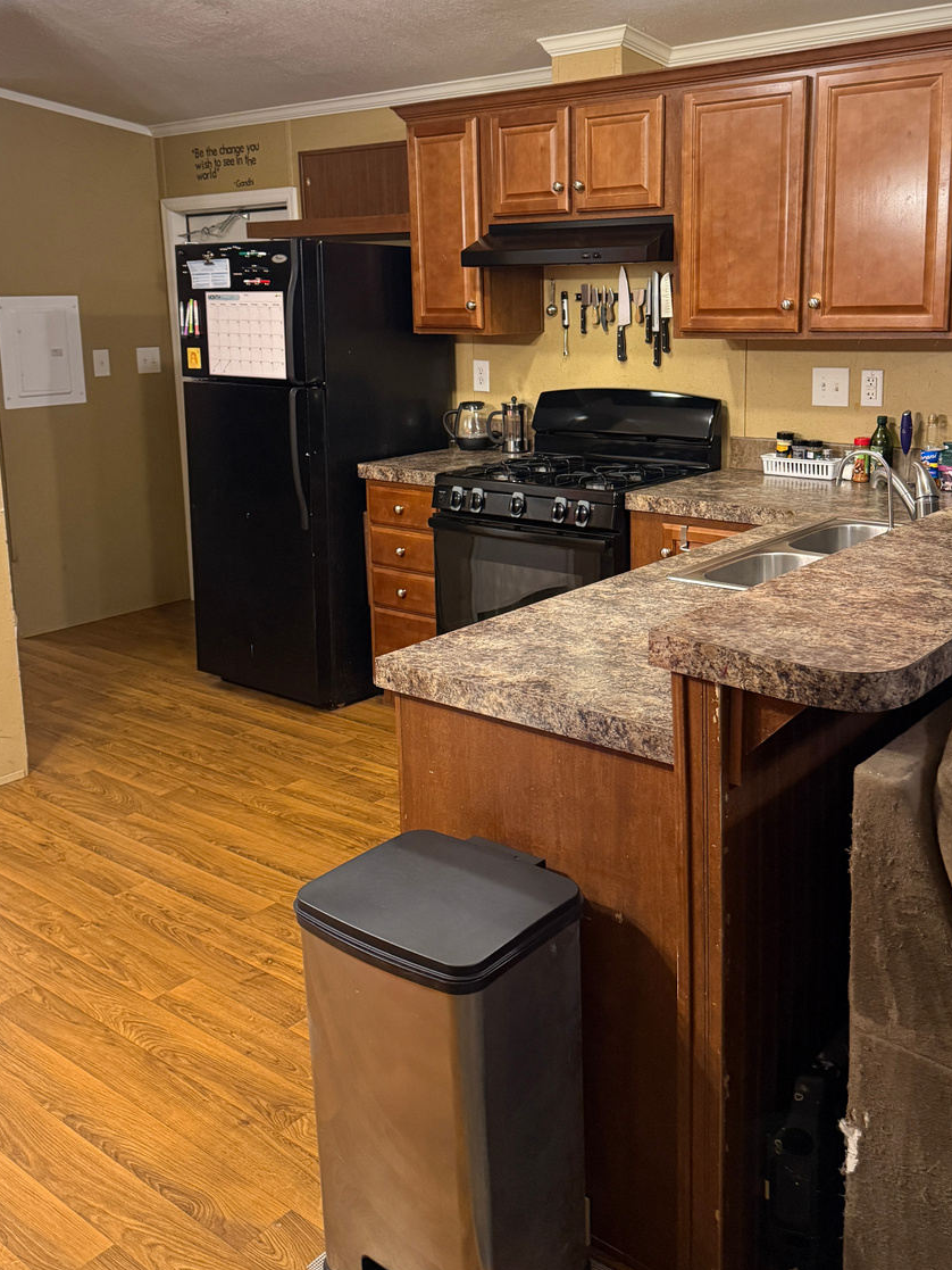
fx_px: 1210
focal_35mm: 33
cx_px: 529
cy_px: 509
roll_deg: +1.4
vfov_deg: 55.0
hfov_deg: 42.9
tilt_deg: -9.8
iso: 500
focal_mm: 6.76
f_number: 1.78
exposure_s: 1/60
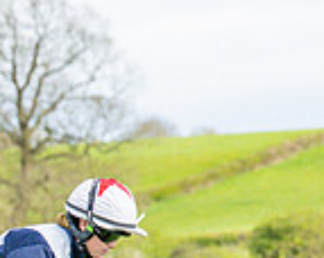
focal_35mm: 599
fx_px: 5736
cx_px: 28
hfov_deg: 3.2
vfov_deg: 2.6
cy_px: 482
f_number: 4
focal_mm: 90
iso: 400
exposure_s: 1/2500
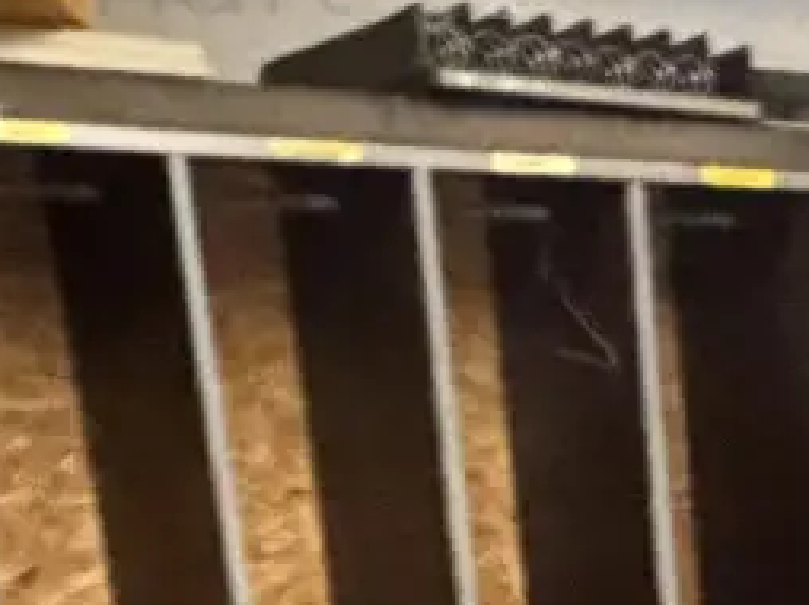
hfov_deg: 16.3
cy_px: 1379
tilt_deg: -20.7
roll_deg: -0.6
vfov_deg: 11.8
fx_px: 2475
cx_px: 1357
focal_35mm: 106
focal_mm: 2.22
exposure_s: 1/33
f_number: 2.2
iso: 1250
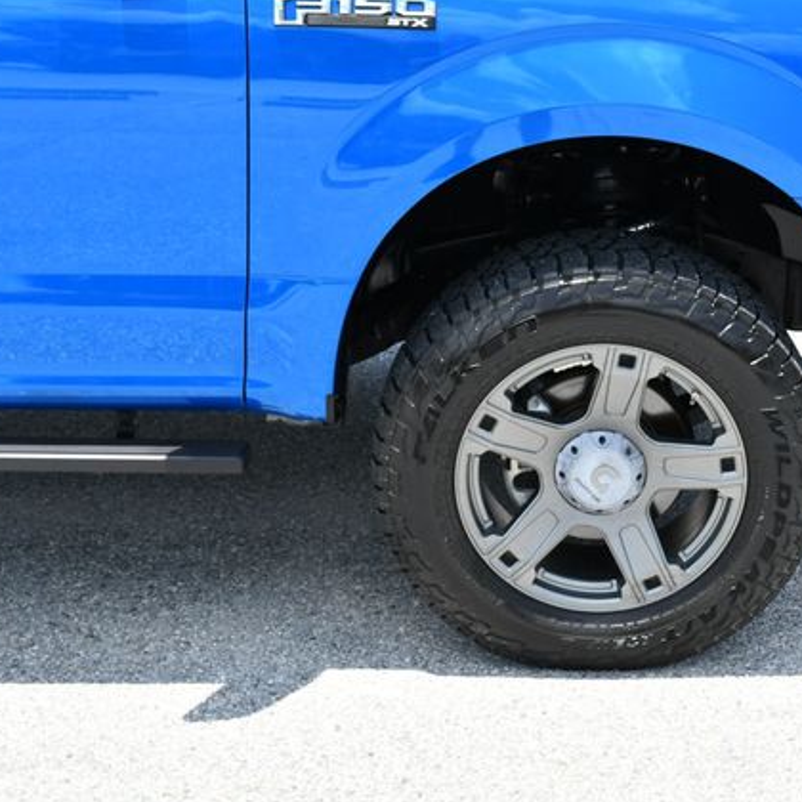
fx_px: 1494
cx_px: 582
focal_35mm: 57
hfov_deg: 29.7
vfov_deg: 30.0
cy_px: 403
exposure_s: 1/250
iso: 200
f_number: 8
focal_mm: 22
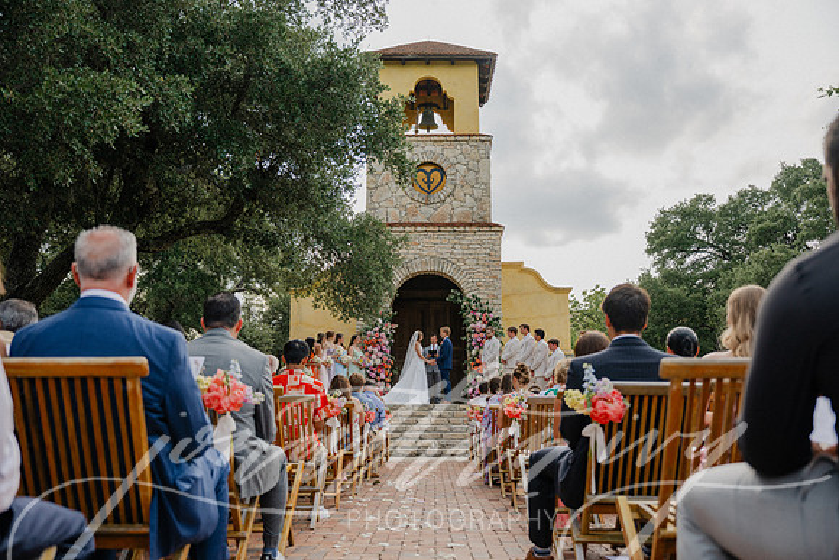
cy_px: 280
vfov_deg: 38.4
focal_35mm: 34
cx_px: 420
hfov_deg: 55.1
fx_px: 804
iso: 80
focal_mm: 34.5
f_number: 2.8
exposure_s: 1/1000
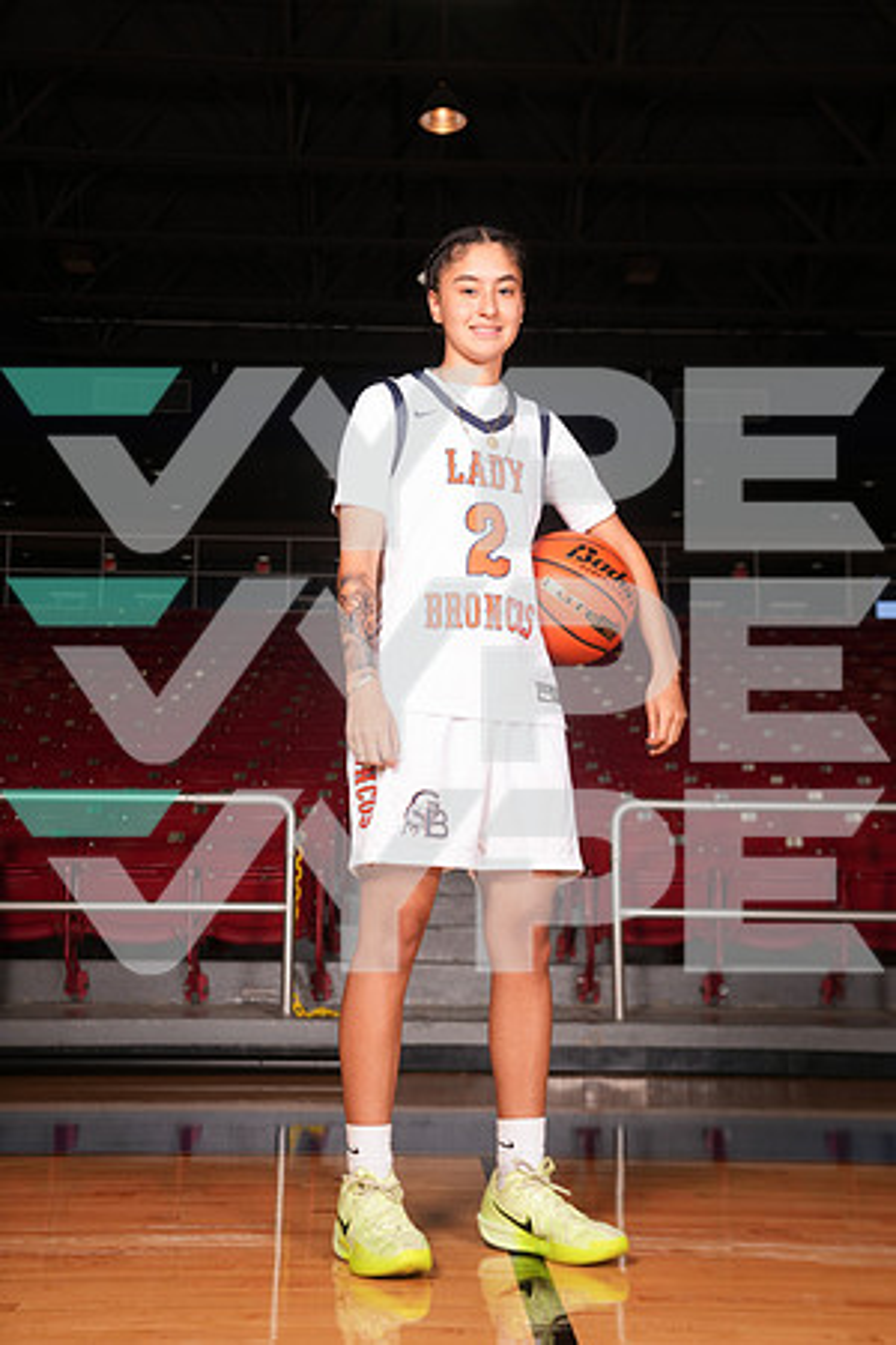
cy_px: 672
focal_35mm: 43
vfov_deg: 45.4
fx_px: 1605
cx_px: 448
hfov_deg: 31.2
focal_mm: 43
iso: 400
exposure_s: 1/200
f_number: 6.3
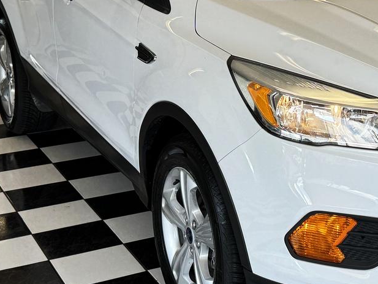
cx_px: 345
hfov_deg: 22.9
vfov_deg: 17.7
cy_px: 86
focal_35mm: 83
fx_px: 907
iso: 80
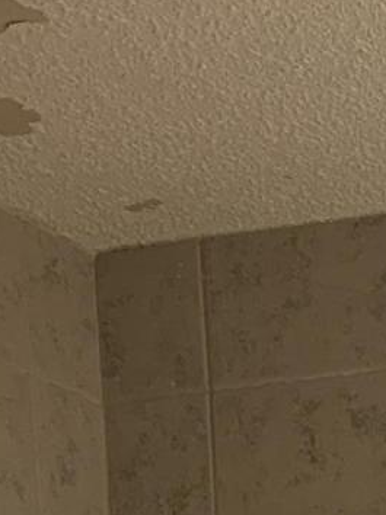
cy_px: 1238
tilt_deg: -5.1
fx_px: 2188
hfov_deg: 9.1
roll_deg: +0.8
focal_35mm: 147
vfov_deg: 11.2
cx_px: 912
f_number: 1.8
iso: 50
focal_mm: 4.25
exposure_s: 1/120
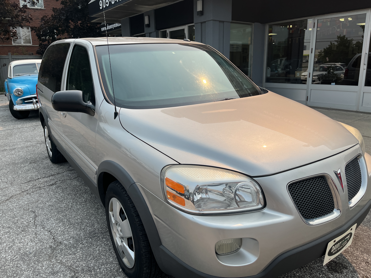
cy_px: 139
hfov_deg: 67.3
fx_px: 279
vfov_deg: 53.1
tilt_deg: -13.8
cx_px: 186
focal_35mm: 26
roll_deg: +0.6
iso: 50
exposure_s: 1/4149
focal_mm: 5.1
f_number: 1.6
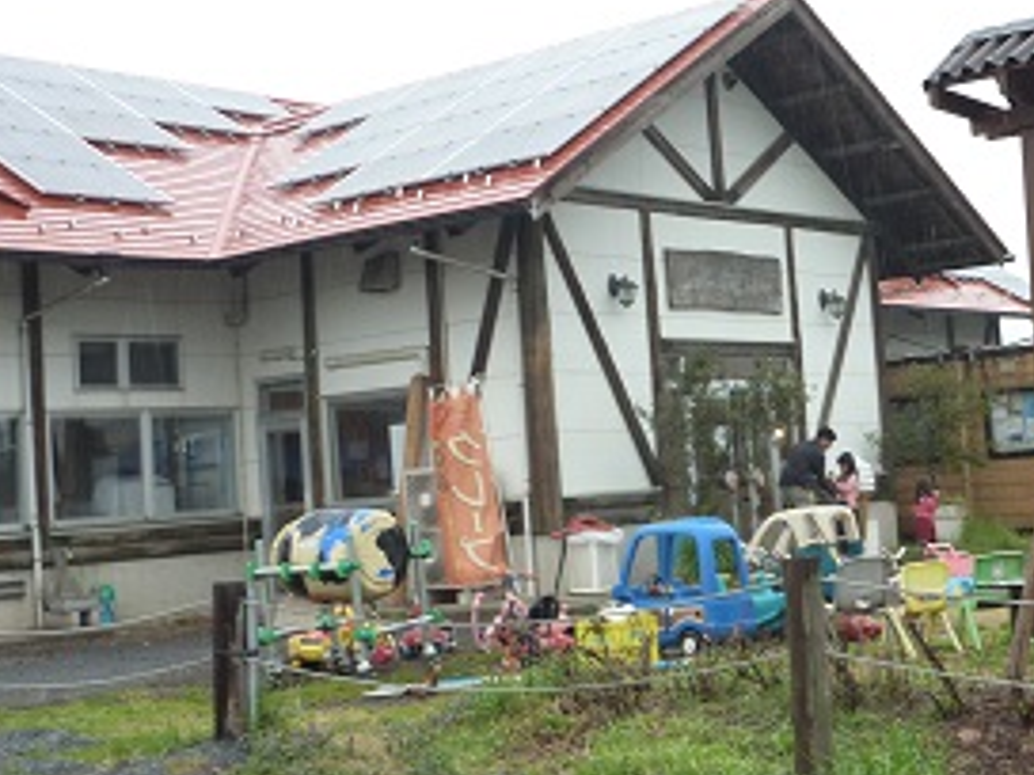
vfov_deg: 23.6
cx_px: 699
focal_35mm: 62
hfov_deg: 30.9
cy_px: 336
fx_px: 1852
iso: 125
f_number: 3.7
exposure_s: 1/60
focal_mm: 6.9
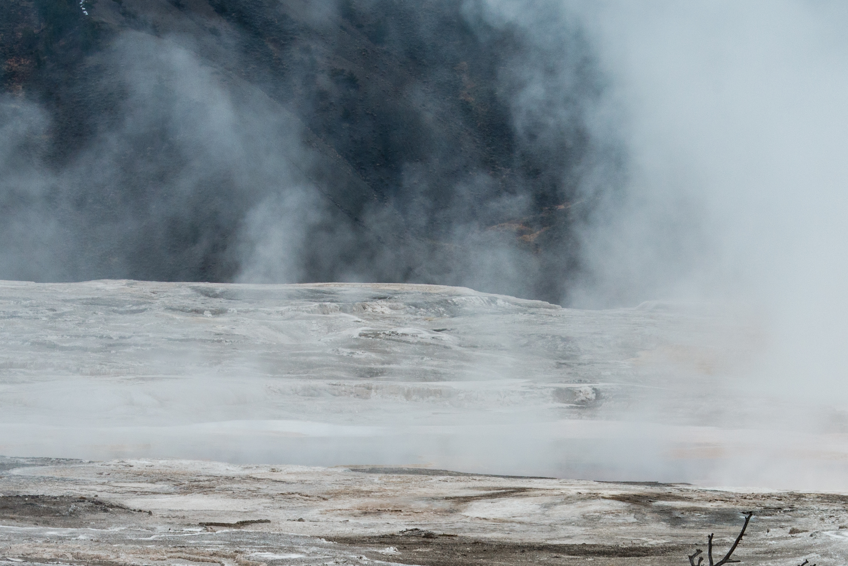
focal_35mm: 267
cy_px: 605
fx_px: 6291
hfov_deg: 7.7
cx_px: 463
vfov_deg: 5.1
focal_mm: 98
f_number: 11
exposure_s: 1/100
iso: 200
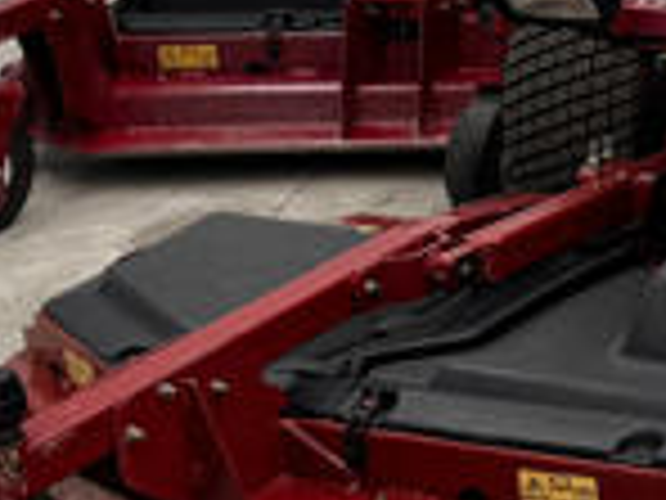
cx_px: 1359
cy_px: -45
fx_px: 2501
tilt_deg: -13.9
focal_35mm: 130
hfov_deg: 13.0
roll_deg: -0.3
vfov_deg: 11.3
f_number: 1.78
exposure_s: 1/120
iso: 64
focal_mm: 6.76
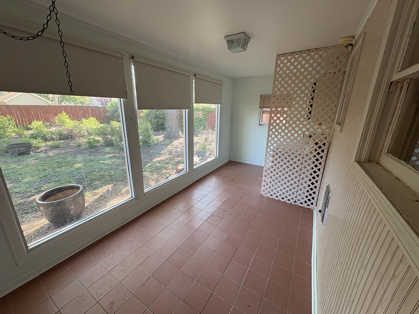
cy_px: 157
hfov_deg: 102.1
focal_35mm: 14
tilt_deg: -16.6
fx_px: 169
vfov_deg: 85.7
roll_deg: -1.3
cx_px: 210
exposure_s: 1/99
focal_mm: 2.22
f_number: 2.2
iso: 64
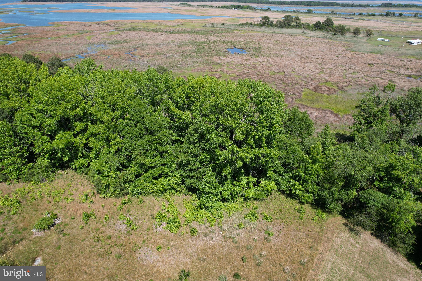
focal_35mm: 22
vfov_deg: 57.2
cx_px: 211
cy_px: 140
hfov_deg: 78.6
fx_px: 258
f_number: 2.8
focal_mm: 8.38
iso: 100
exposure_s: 1/1250
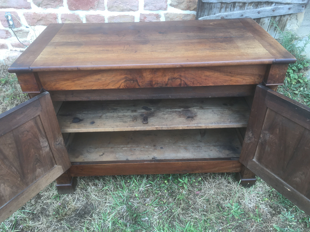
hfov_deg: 61.7
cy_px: 116
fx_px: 260
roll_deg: -1.5
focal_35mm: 29
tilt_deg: -39.9
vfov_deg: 48.2
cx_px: 155
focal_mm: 4.15
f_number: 2.2
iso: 32
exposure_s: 1/100
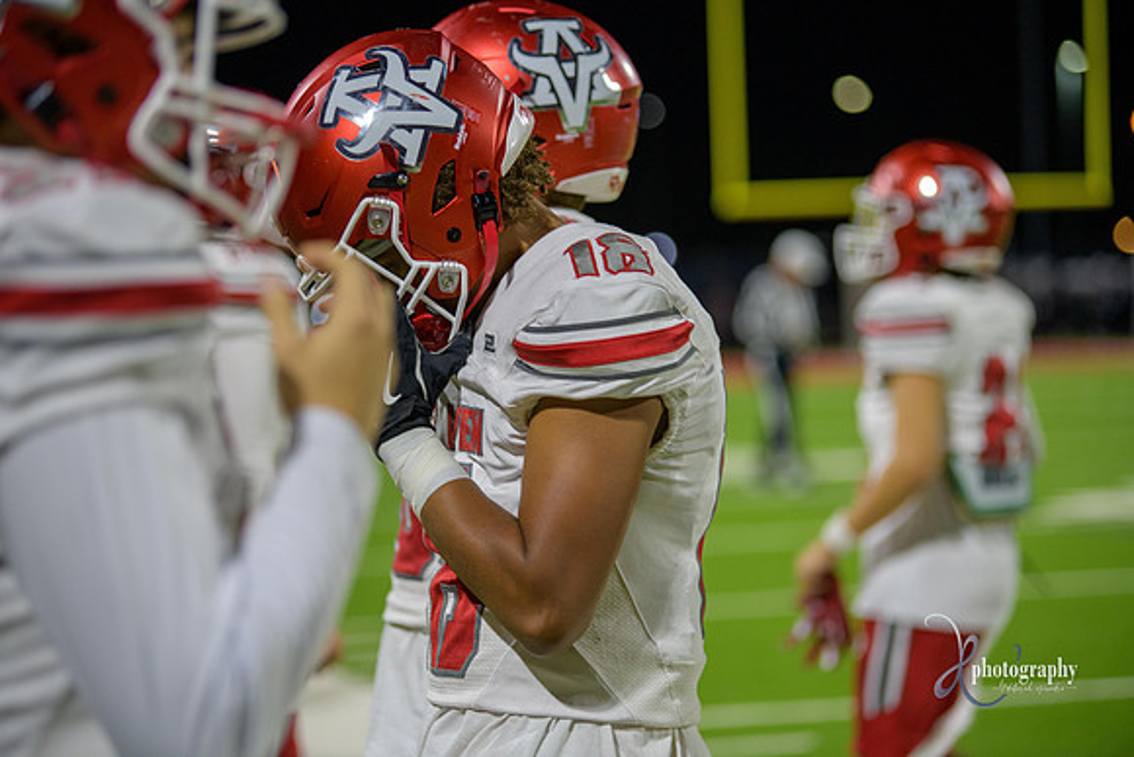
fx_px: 3781
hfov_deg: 17.1
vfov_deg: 11.4
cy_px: 378
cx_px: 567
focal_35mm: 120
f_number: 2.8
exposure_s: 1/250
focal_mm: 120
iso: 1250
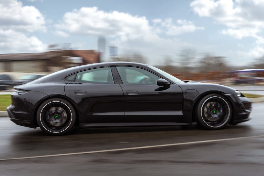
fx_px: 367
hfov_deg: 39.6
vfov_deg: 27.0
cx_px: 132
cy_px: 88
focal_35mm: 50
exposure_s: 1/40
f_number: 8
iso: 320
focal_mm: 50
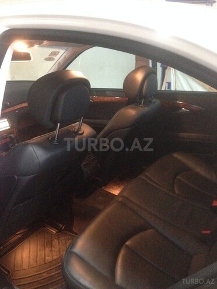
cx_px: 108
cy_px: 144
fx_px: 276
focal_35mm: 33
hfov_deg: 42.9
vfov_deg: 55.4
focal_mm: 4.12
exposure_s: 1/15
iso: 800
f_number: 2.4
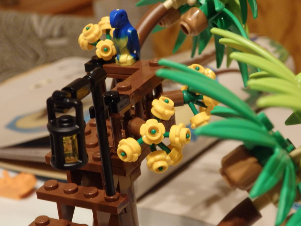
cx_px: 150
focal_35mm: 66
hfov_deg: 29.4
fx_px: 574
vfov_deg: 22.3
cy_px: 113
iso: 800
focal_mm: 11.9
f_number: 4.4
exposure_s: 1/13
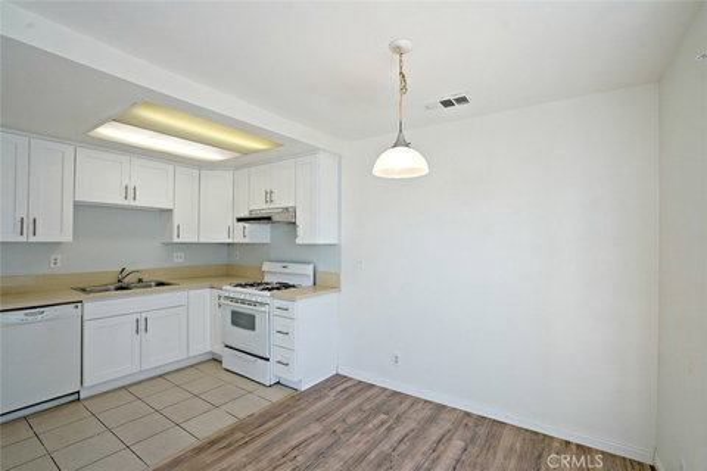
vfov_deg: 73.7
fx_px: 314
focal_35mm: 16
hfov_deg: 96.7
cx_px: 354
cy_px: 236
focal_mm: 16
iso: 400
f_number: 8
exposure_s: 1/125
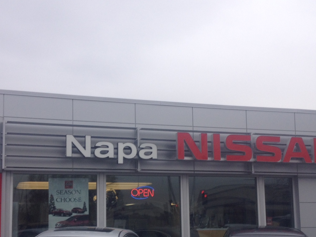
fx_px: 520
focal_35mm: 57
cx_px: 152
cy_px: 169
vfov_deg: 25.4
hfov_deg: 33.8
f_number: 2.4
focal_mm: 4.28
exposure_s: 1/381
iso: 50
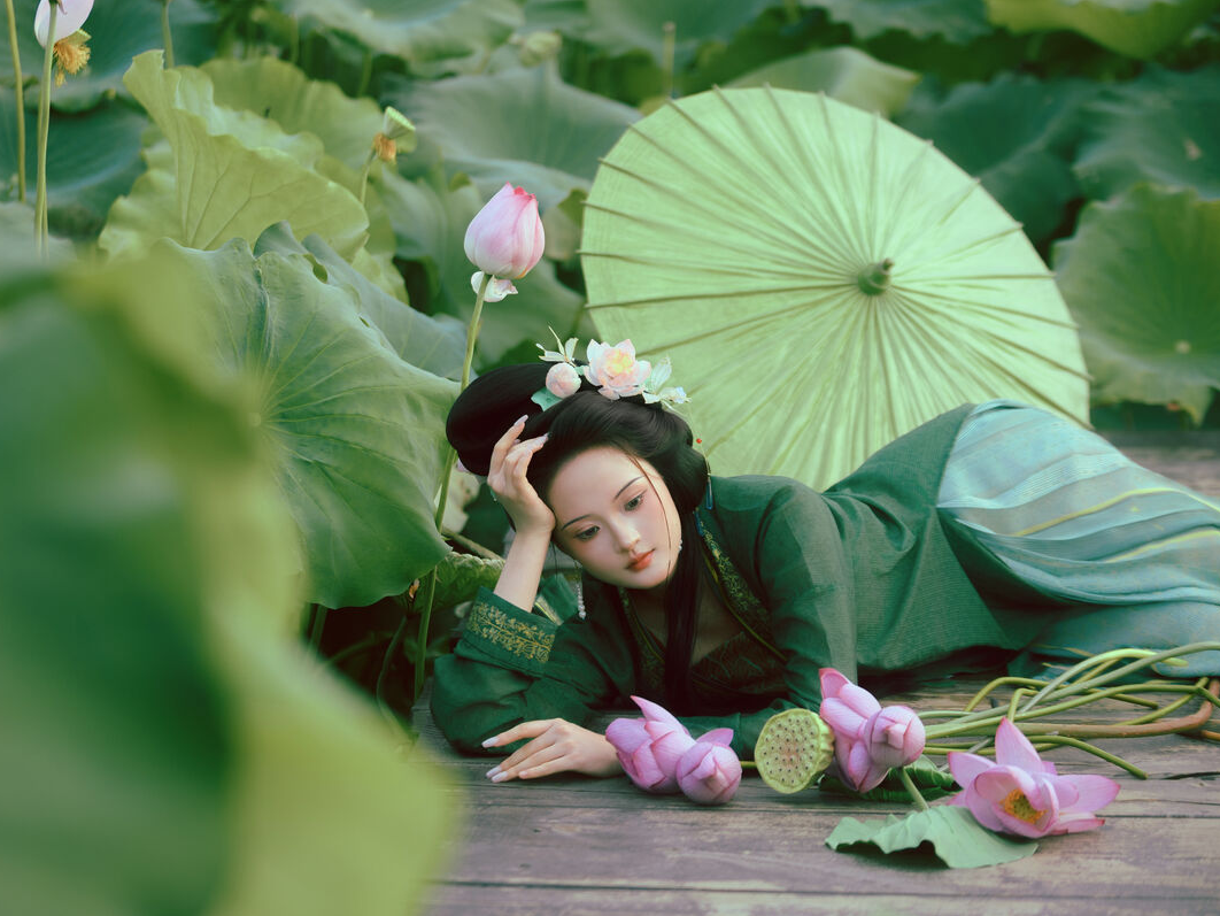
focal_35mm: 101
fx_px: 3560
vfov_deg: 14.7
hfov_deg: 19.4
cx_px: 564
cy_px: 459
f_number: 2.8
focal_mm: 93
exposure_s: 1/500
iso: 200
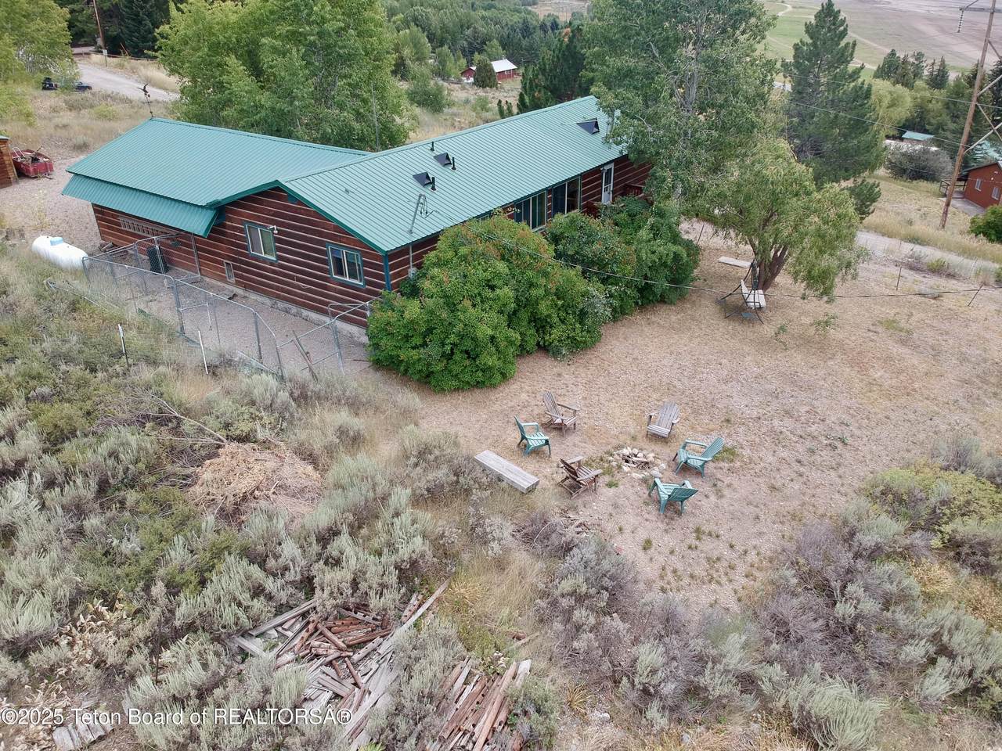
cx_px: 501
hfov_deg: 69.4
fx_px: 724
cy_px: 376
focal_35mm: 25
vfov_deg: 54.9
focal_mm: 4.49
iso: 100
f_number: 2.6
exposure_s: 1/500
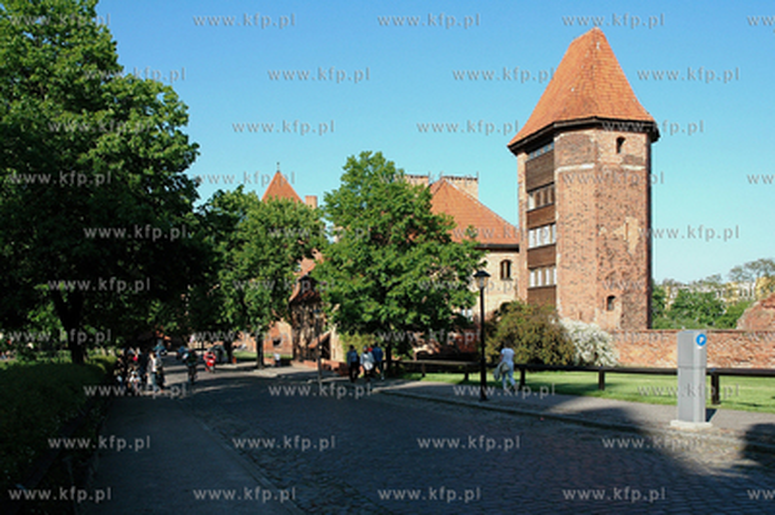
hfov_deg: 57.3
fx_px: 710
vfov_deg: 39.9
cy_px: 258
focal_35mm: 33
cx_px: 388
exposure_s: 1/400
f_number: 8
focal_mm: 22
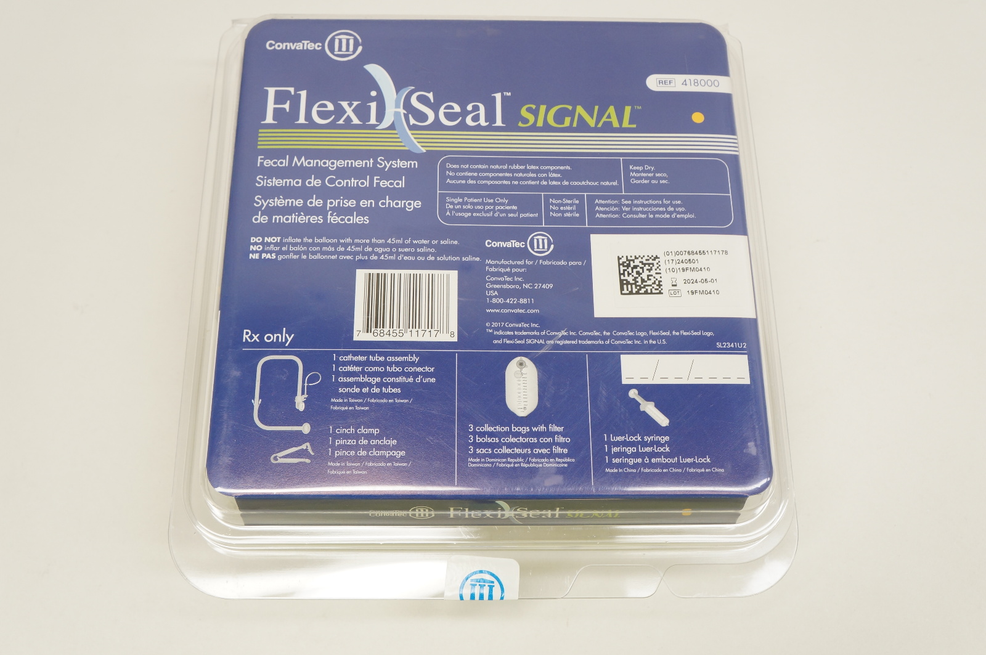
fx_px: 944
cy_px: 328
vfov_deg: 38.3
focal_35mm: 34
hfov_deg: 55.2
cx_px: 493
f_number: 6.3
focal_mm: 23
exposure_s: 1/80
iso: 400
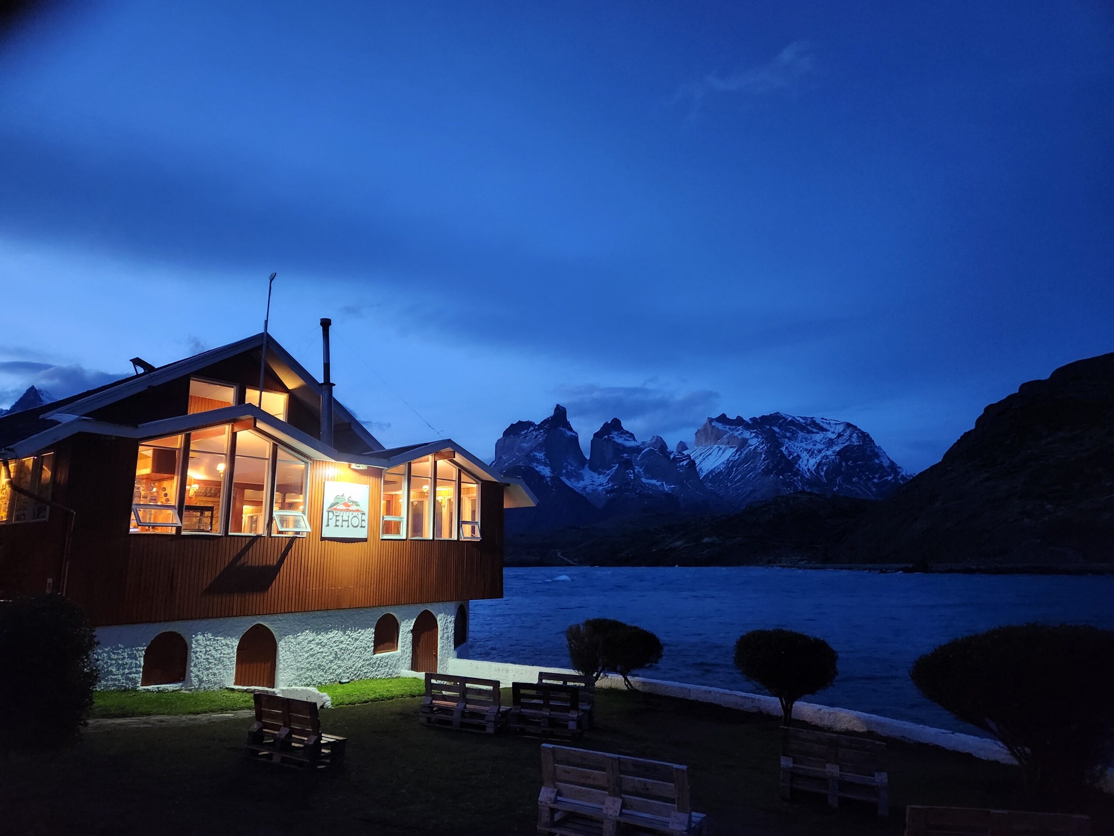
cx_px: 557
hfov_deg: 73.9
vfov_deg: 58.9
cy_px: 418
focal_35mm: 23
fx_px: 740
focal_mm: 5.4
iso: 640
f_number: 1.8
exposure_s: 1/25
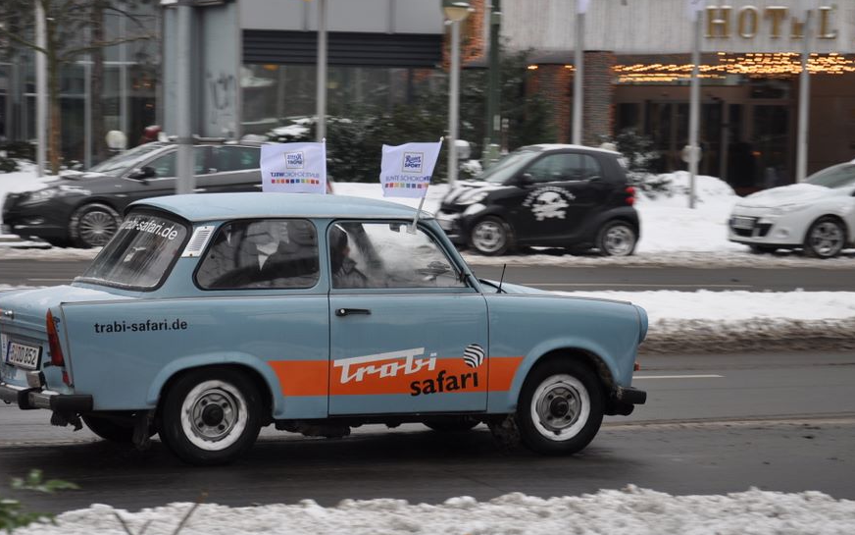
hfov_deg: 20.0
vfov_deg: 12.6
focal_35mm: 104
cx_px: 397
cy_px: 312
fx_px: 2423
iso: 220
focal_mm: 58
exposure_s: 1/125
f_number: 5.6
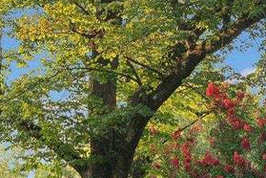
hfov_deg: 13.5
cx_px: 419
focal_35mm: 142
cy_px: 231
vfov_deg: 9.5
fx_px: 1049
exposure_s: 1/60
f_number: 6.3
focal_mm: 31
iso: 320
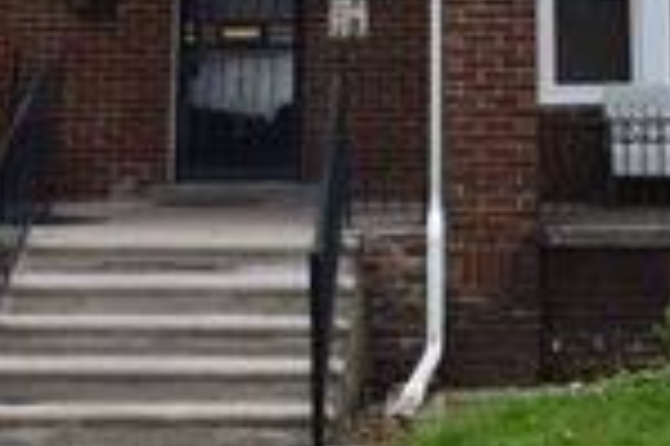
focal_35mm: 86
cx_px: 436
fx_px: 1593
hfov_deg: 23.7
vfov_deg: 15.1
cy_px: -151
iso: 400
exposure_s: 1/400
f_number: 11
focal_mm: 17
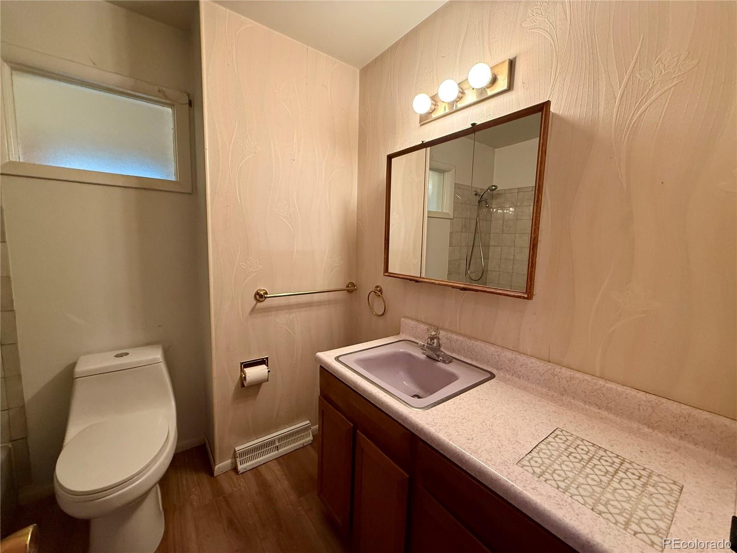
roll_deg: -1.5
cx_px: 368
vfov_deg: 85.7
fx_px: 298
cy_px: 276
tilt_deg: -7.2
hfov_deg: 102.1
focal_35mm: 14
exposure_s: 1/60
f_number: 2.2
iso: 400
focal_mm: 2.22
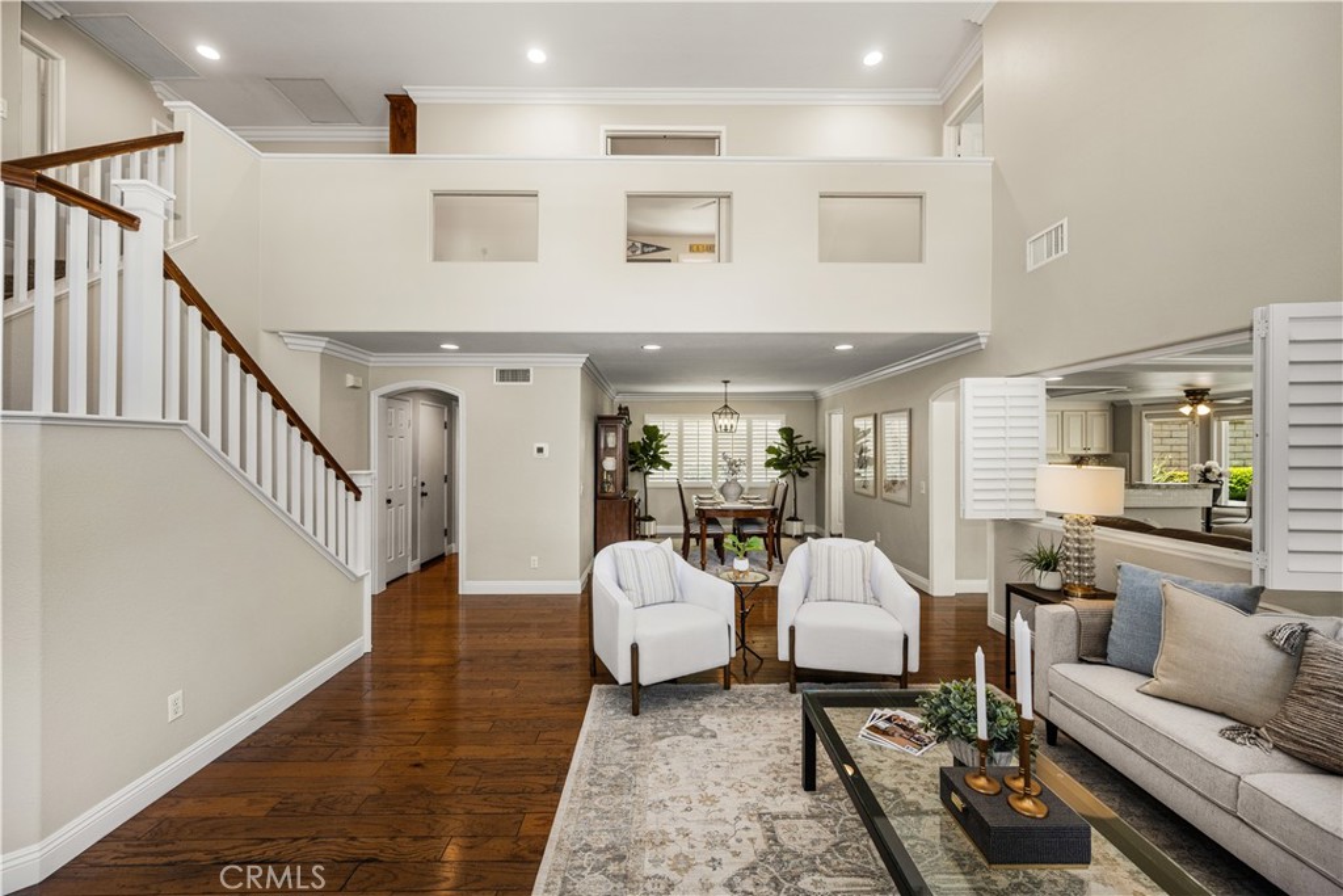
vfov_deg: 81.2
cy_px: 448
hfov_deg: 104.2
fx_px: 522
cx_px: 672
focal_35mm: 14
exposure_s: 1/8
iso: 100
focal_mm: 14
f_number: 5.6
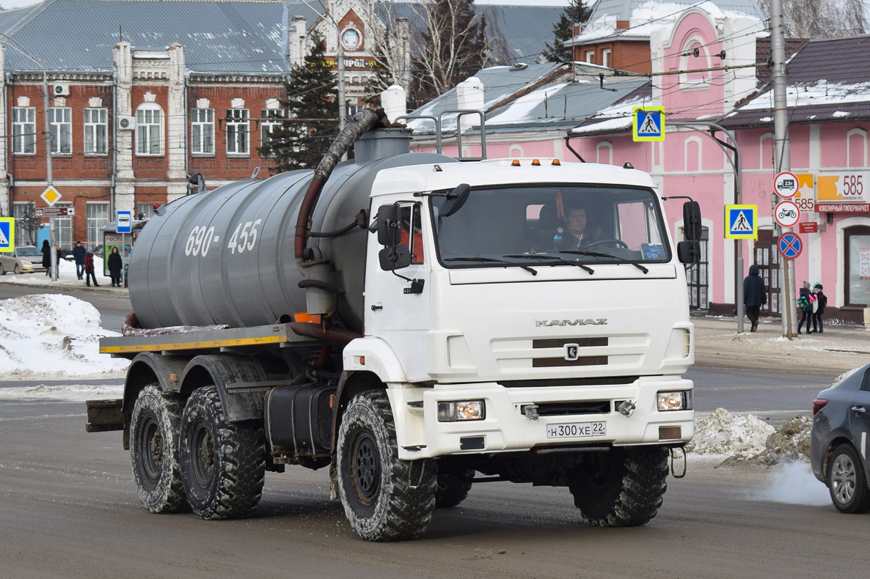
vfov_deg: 16.3
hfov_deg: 24.3
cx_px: 437
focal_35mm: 84
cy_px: 289
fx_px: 2017
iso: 200
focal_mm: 55
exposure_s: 1/500
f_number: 5.6
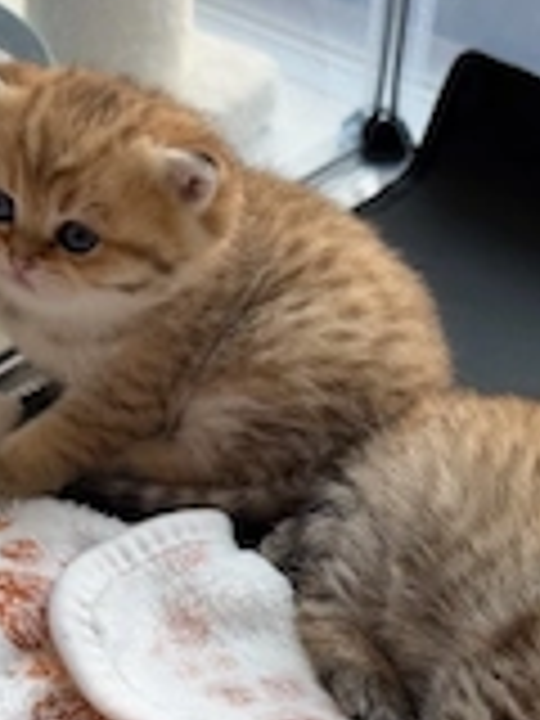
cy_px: 468
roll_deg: -11.6
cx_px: 432
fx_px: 1248
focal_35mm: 60
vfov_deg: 32.0
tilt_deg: -39.6
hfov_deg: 24.0
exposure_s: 1/130
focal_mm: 6.76
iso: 64
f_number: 1.78
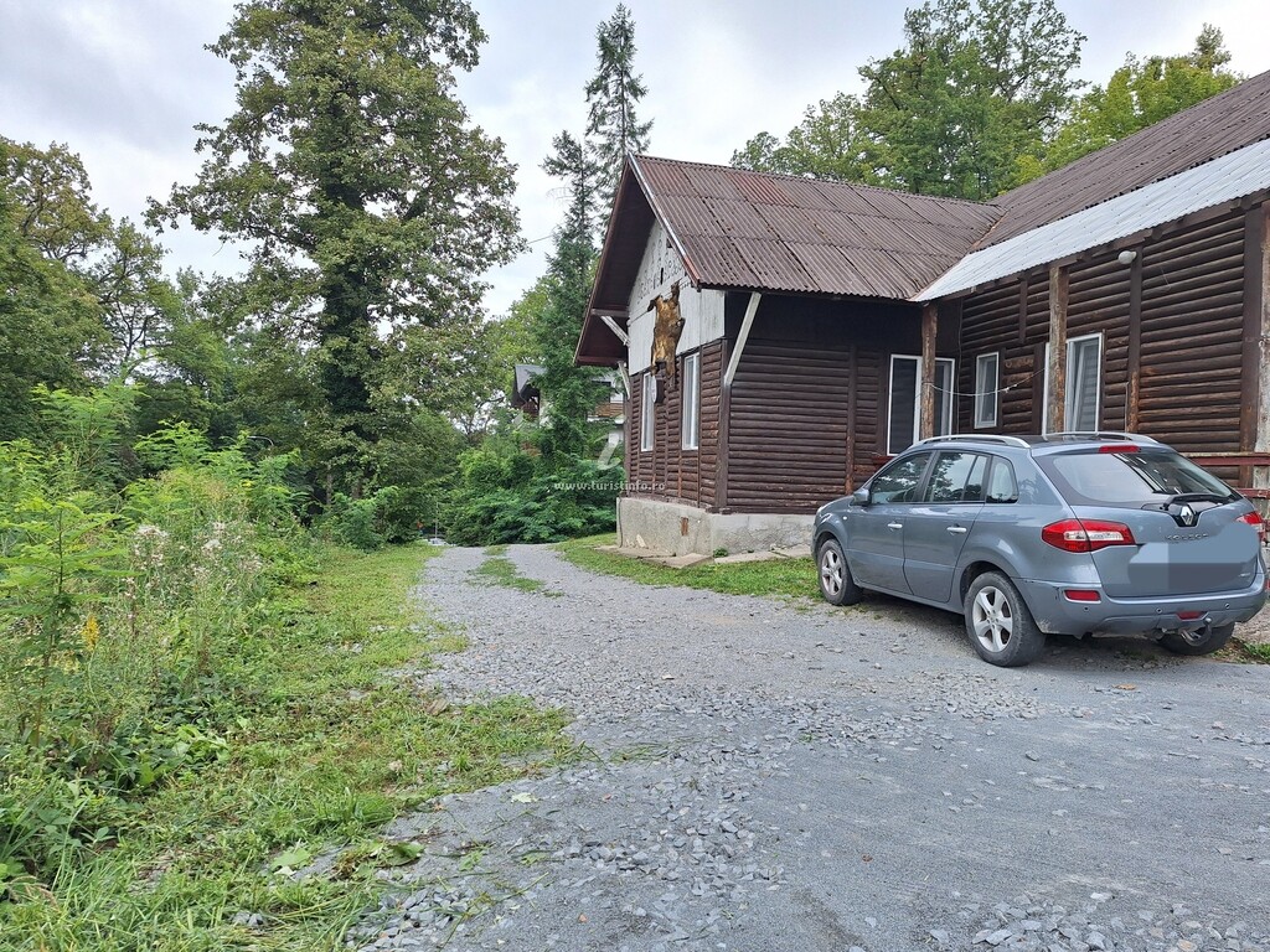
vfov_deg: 58.9
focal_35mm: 23
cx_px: 635
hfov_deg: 73.9
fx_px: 844
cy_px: 476
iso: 40
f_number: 1.8
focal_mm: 5.54
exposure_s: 1/769
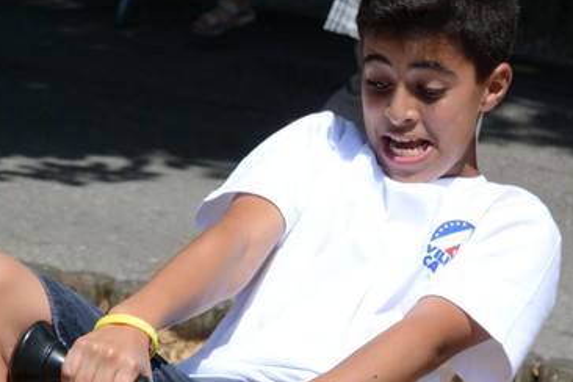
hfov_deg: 10.7
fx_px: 3072
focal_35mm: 193
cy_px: 341
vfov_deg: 7.1
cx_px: 340
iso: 640
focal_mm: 46
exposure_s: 1/4000
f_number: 5.3
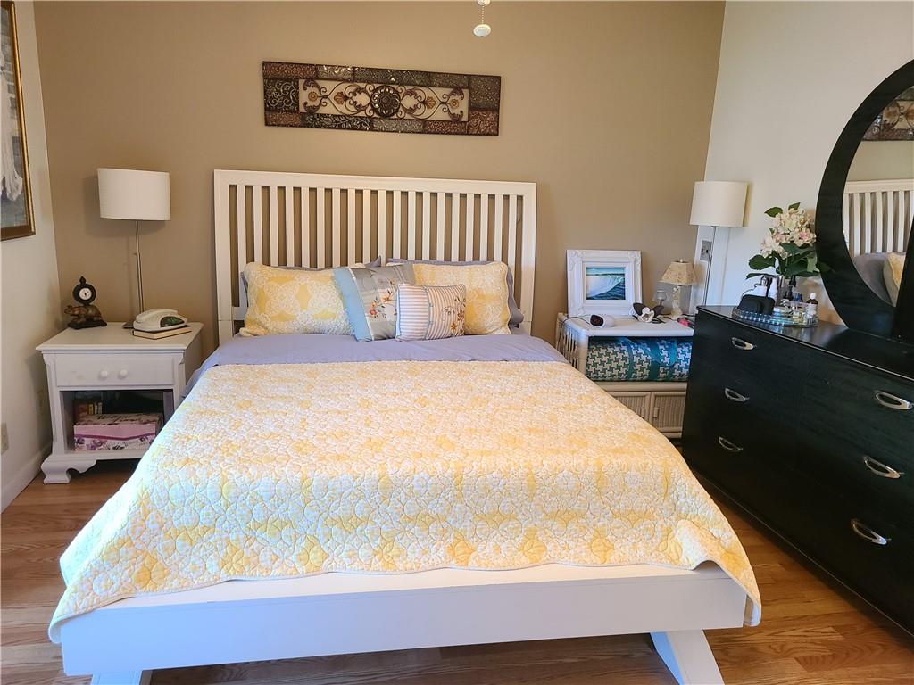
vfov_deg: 53.1
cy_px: 342
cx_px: 457
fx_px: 687
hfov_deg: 67.3
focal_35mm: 26
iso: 500
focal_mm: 5.4
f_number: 1.8
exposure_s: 1/39
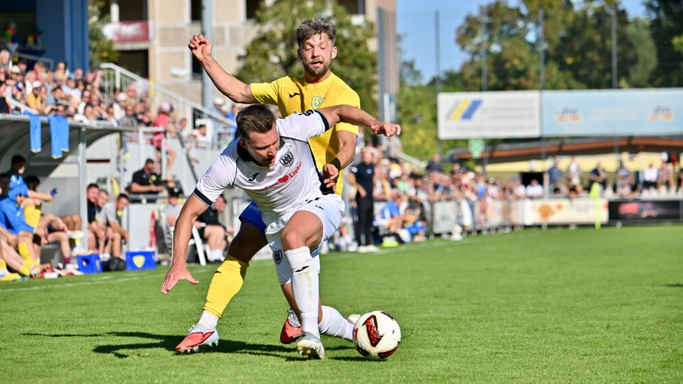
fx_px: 3151
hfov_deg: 12.4
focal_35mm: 174
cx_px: 340
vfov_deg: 7.0
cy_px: 184
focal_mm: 165
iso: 140
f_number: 5
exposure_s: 1/1600
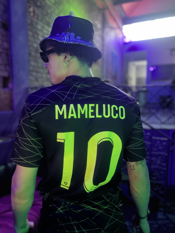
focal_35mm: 26
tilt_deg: -5.3
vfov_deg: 67.3
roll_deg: -0.3
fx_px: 175
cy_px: 116
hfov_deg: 53.1
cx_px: 88
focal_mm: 5.7
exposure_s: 1/30
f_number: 1.5
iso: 1000
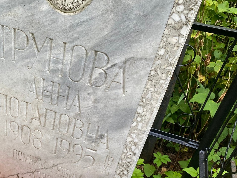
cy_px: 115
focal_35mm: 40
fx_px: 274
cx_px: 58
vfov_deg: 35.7
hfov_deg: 45.2
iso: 125
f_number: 1.8
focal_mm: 4.25
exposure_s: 1/110
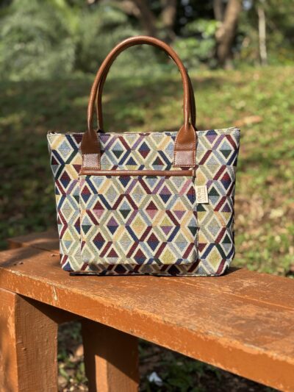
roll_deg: +2.4
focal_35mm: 52
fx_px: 589
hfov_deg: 28.0
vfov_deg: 36.8
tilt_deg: -6.2
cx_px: 147
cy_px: 196
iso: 40
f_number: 1.6
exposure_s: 1/1522
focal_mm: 5.96
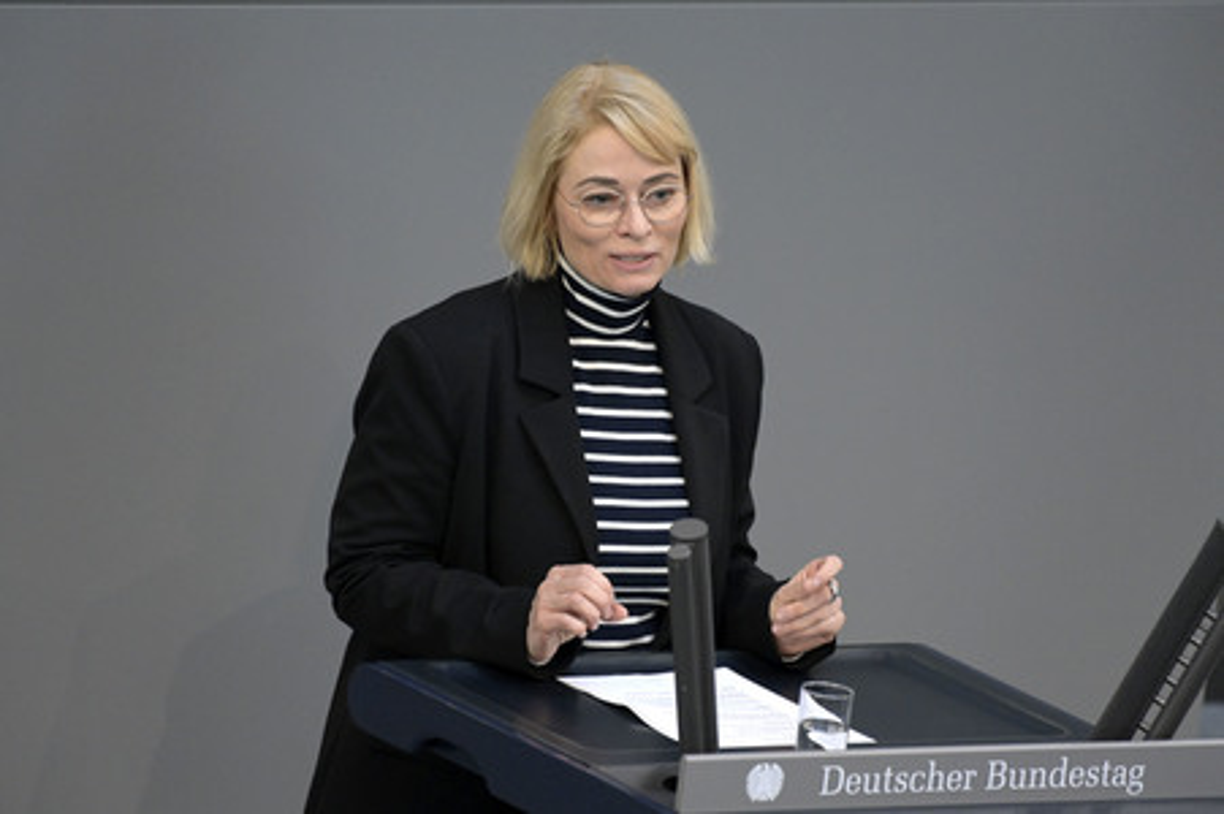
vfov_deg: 3.1
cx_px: 612
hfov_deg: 4.6
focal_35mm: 450
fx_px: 15288
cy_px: 407
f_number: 5.6
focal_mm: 450
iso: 8000
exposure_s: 1/500
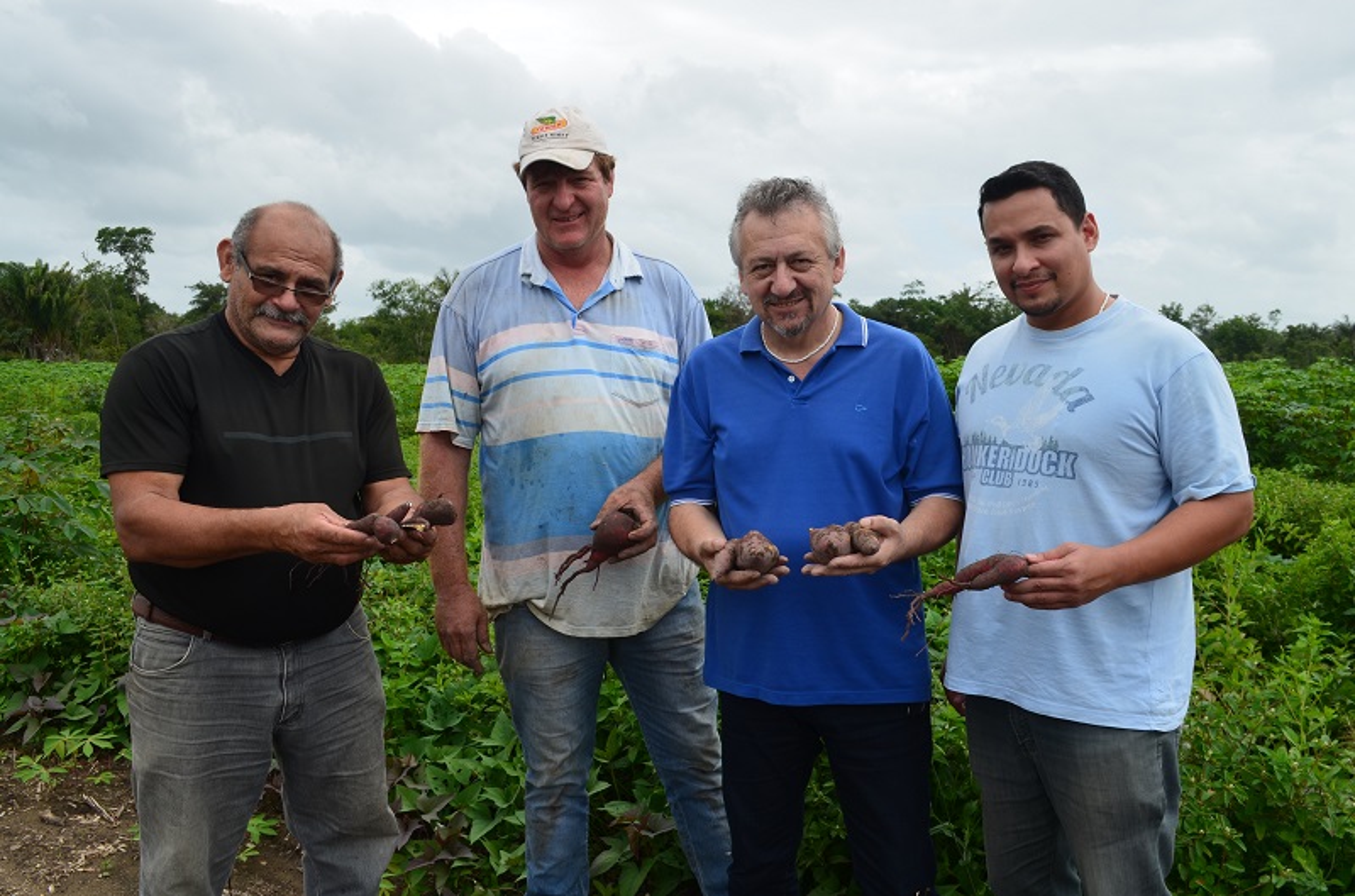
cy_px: 448
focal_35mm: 33
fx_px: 1239
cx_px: 678
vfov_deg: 39.8
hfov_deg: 57.3
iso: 125
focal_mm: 22
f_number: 11
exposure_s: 1/125
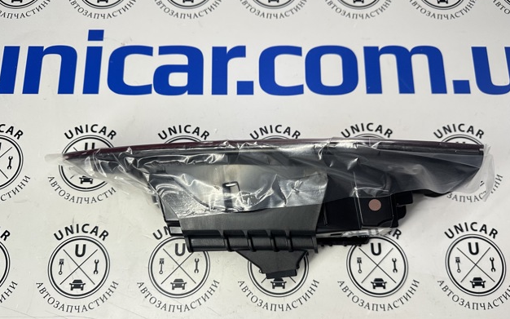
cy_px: 186
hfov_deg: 70.4
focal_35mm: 26
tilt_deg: -76.4
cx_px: 253
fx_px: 361
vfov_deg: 47.4
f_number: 1.78
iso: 200
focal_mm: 6.86
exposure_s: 1/121
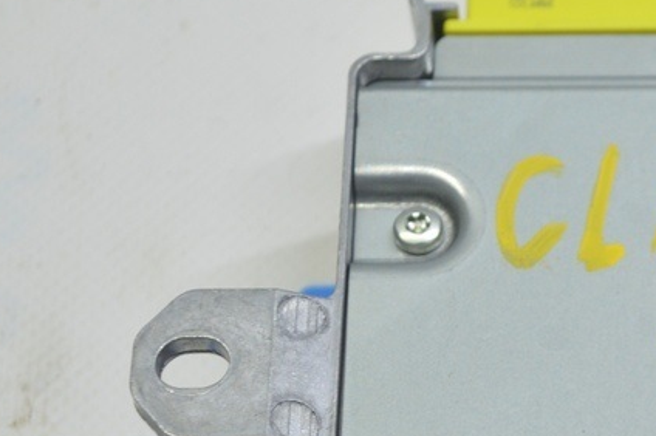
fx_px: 3168
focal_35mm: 174
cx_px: 719
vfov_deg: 7.9
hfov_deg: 11.6
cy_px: 330
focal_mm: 48
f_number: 5.6
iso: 400
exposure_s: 1/25
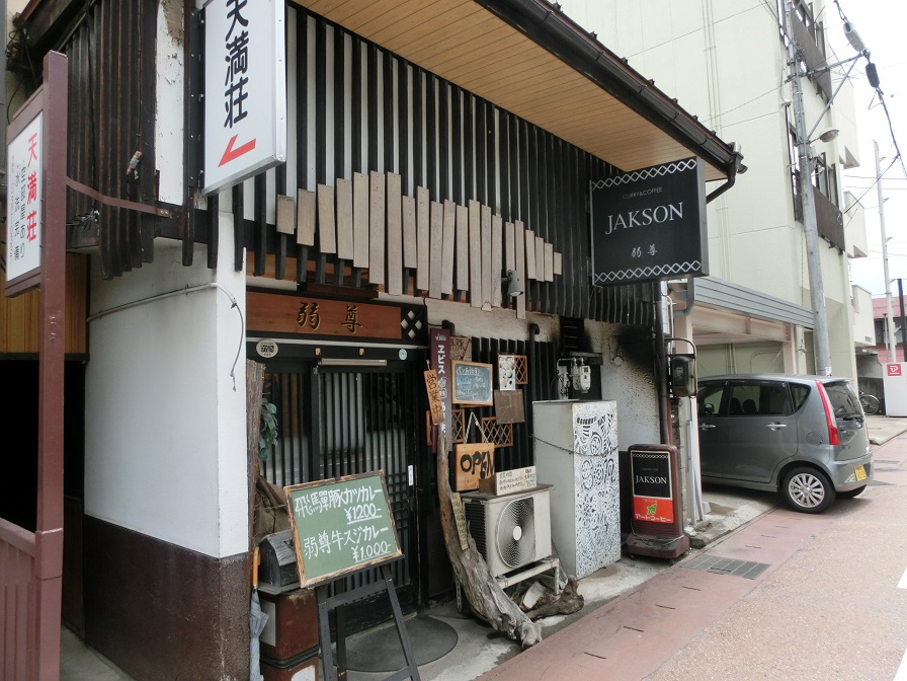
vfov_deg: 56.8
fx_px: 629
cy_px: 340
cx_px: 454
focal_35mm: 24
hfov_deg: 71.6
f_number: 3
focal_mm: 4.24
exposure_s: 1/500
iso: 80
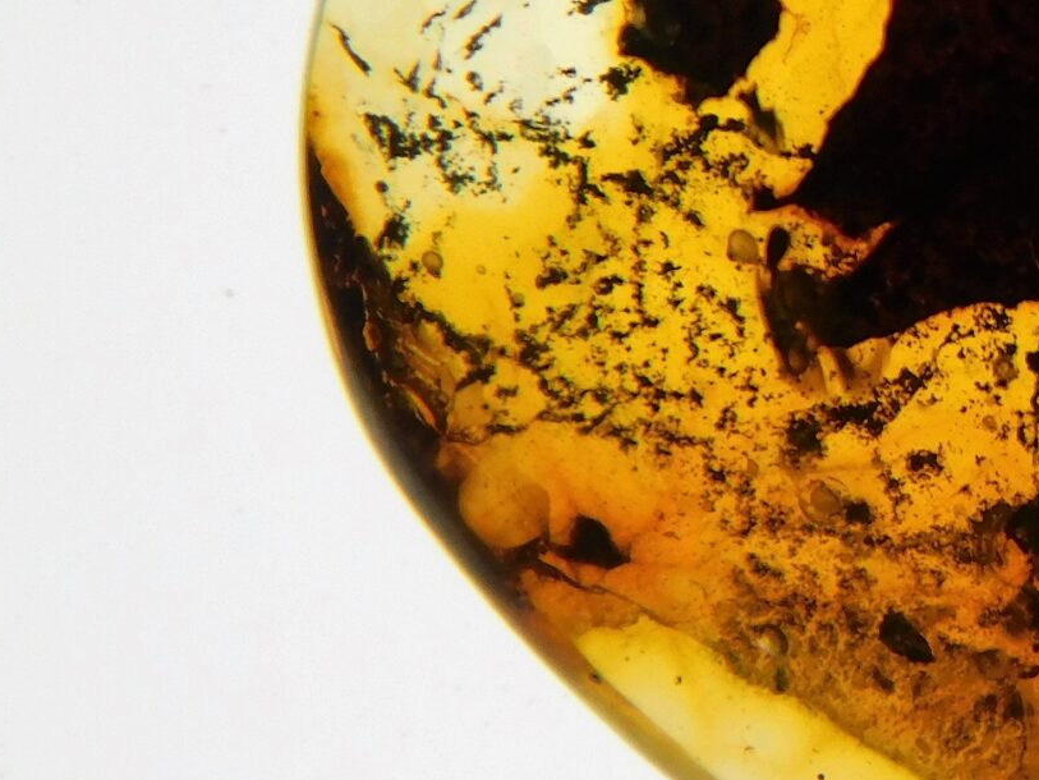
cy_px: 266
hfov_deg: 4.7
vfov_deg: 3.5
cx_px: 1619
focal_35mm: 422
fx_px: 12668
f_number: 5
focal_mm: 23.7
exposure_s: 1/60
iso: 125
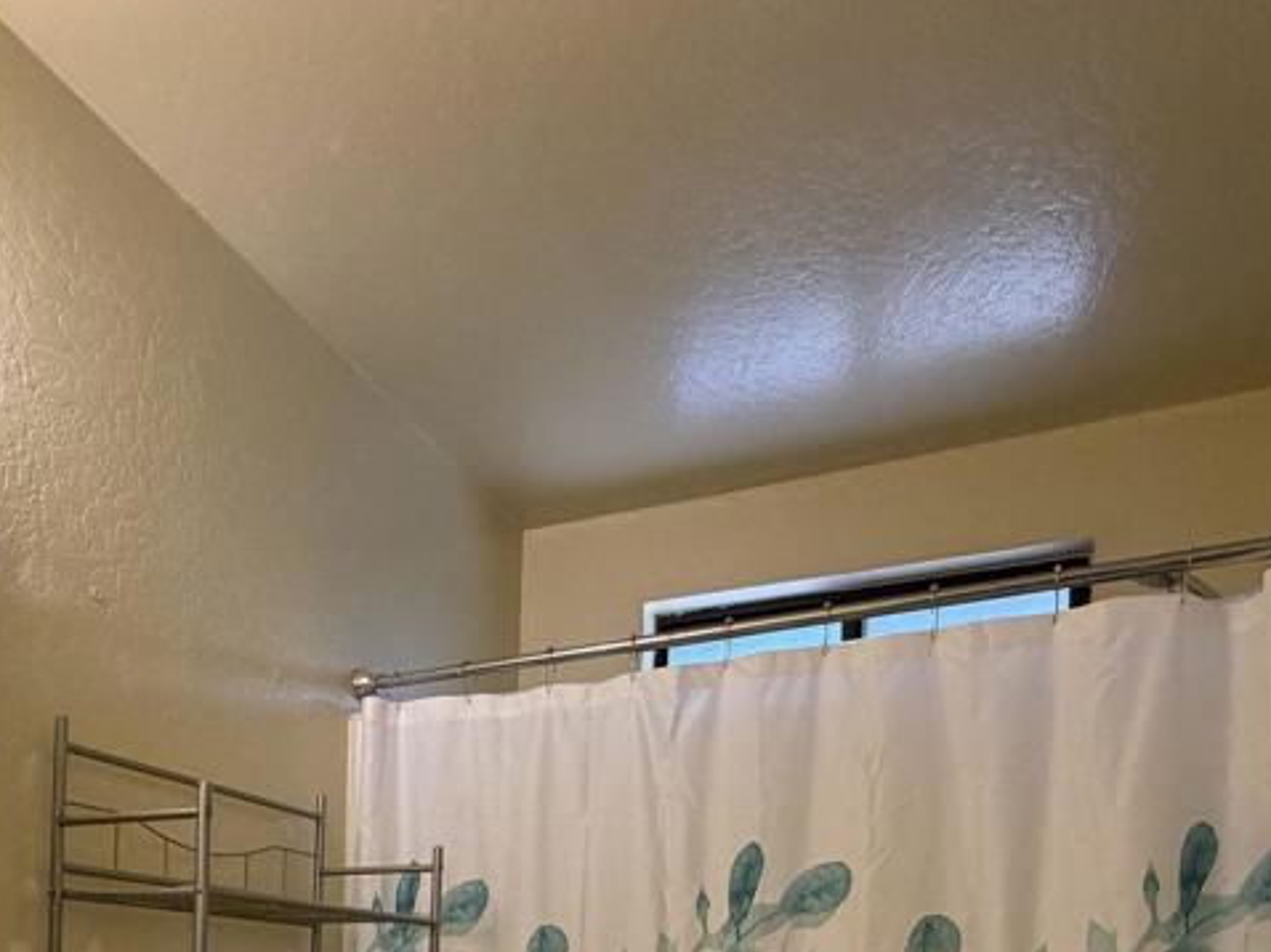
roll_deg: -1.3
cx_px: 436
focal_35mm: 30
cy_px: 997
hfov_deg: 58.8
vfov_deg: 39.8
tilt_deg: -0.5
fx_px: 1101
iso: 250
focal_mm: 2.22
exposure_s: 1/60
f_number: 2.2
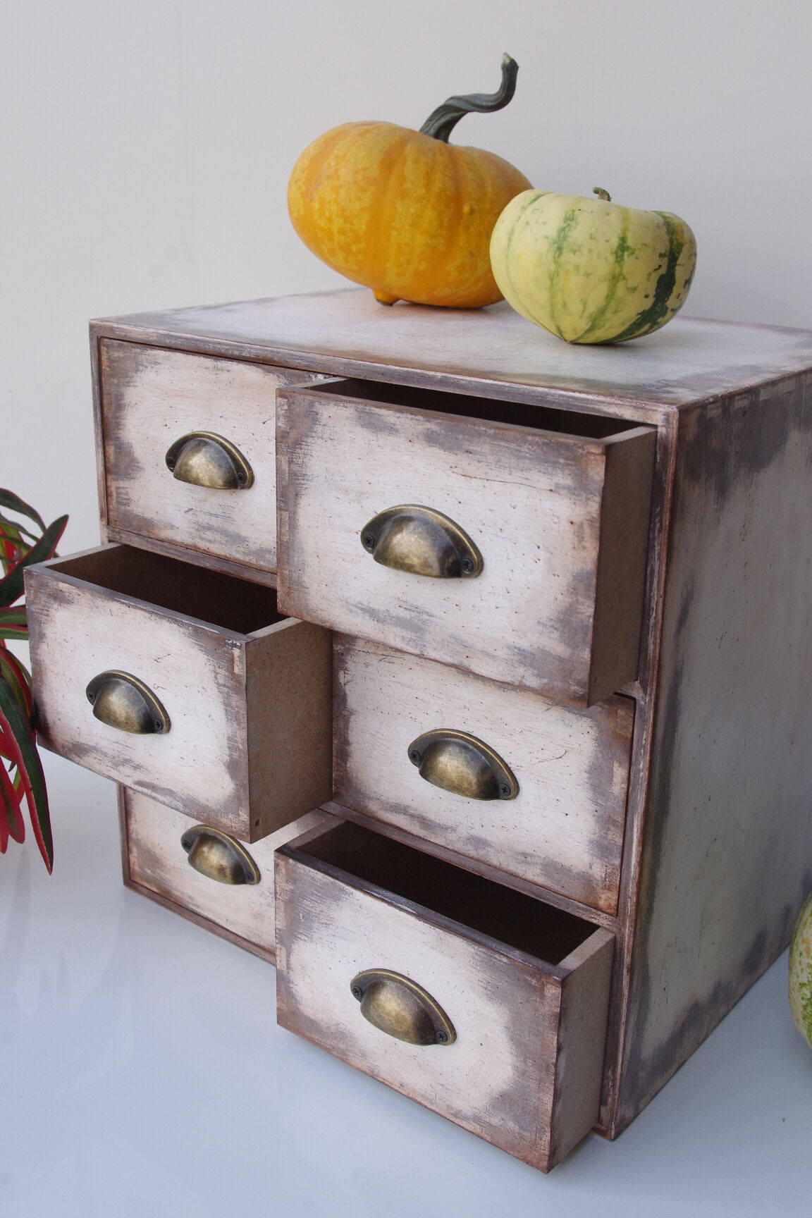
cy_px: 609
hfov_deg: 34.2
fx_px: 1319
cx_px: 406
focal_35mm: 39
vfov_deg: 49.6
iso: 800
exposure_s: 1/200
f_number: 8
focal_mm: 26.25
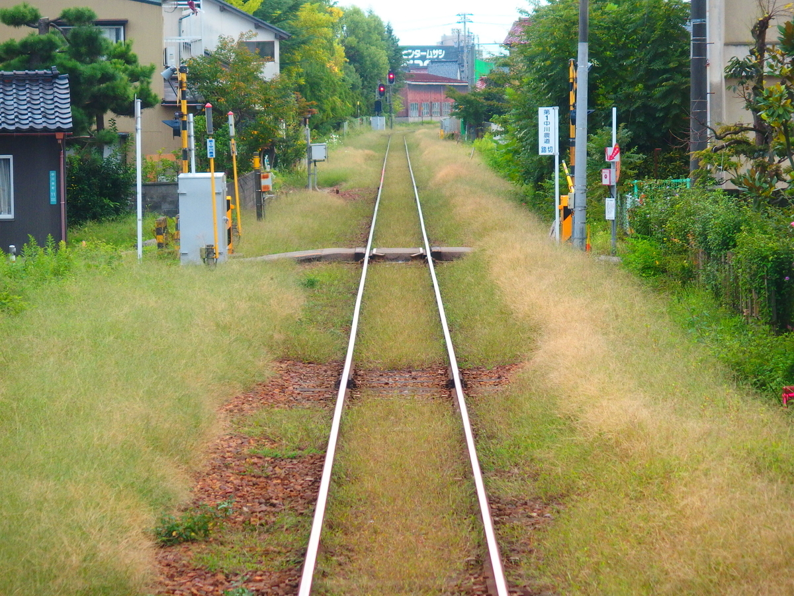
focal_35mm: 130
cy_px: 298
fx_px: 2982
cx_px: 397
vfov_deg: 11.4
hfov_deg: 15.2
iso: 200
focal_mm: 23.5
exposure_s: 1/320
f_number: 2.7
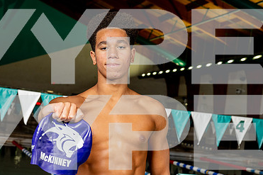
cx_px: 95
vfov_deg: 15.8
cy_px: 133
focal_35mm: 86
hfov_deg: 23.6
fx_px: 628
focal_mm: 55
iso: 640
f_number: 6.3
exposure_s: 1/250
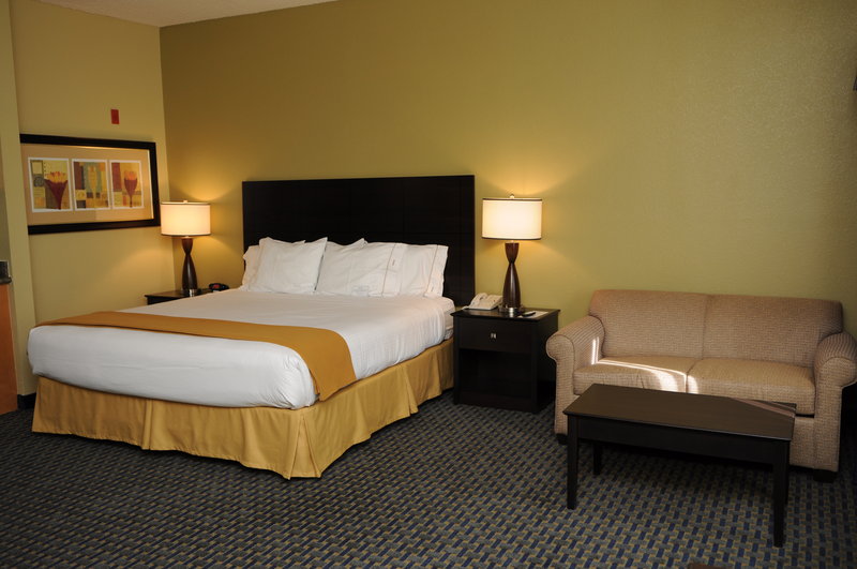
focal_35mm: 30
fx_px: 713
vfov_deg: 43.5
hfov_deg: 62.0
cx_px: 428
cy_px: 284
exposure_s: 1/60
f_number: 4
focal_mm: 20
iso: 200
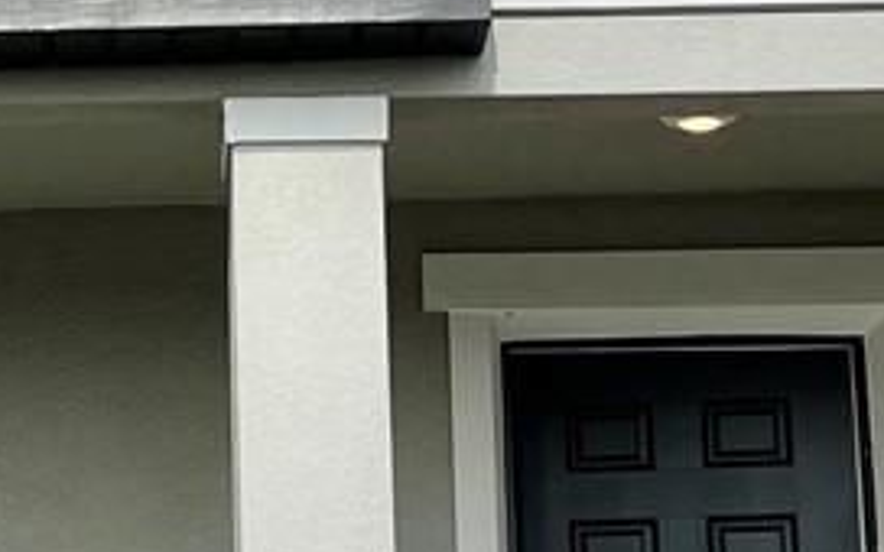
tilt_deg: +11.3
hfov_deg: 12.7
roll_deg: -0.9
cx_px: -124
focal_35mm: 162
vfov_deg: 8.1
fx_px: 3903
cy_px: 232
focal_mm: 5.1
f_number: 1.6
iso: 32
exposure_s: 1/6579
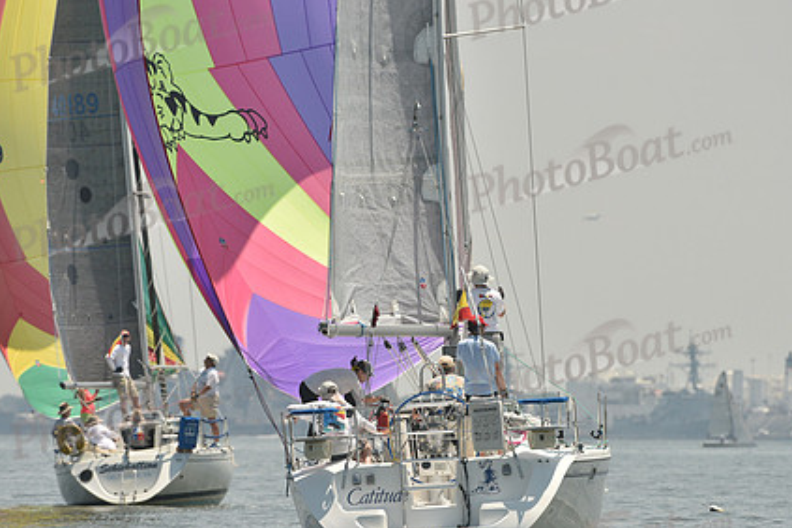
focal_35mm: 548
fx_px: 12055
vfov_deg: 2.5
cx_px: 373
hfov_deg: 3.8
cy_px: 287
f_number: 7.1
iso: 320
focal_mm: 400
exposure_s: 1/1600
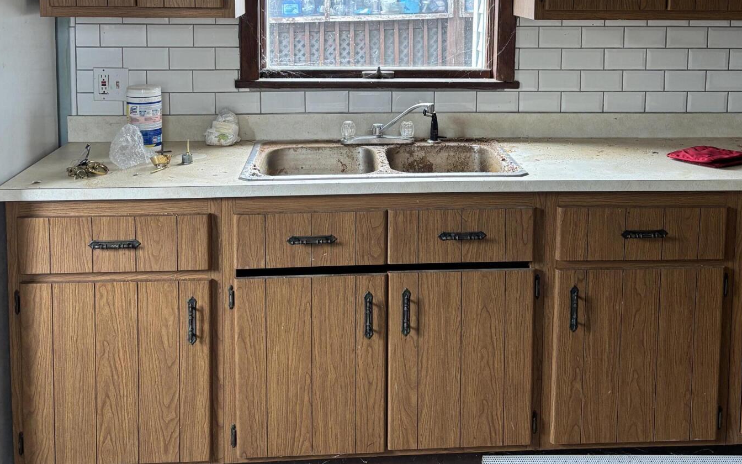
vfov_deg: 30.2
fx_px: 829
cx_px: 409
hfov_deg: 48.1
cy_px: 71
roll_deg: -1.2
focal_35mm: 41
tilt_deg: -6.8
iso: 125
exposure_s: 1/90
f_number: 1.6
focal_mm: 5.96
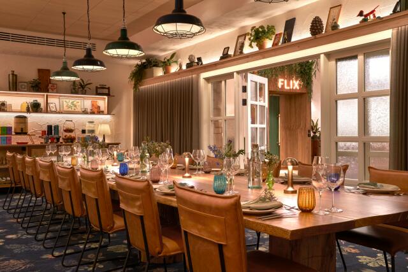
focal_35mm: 36
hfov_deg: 53.1
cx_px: 204
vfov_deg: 36.9
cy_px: 136
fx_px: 408
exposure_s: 2
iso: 100
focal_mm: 36
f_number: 16
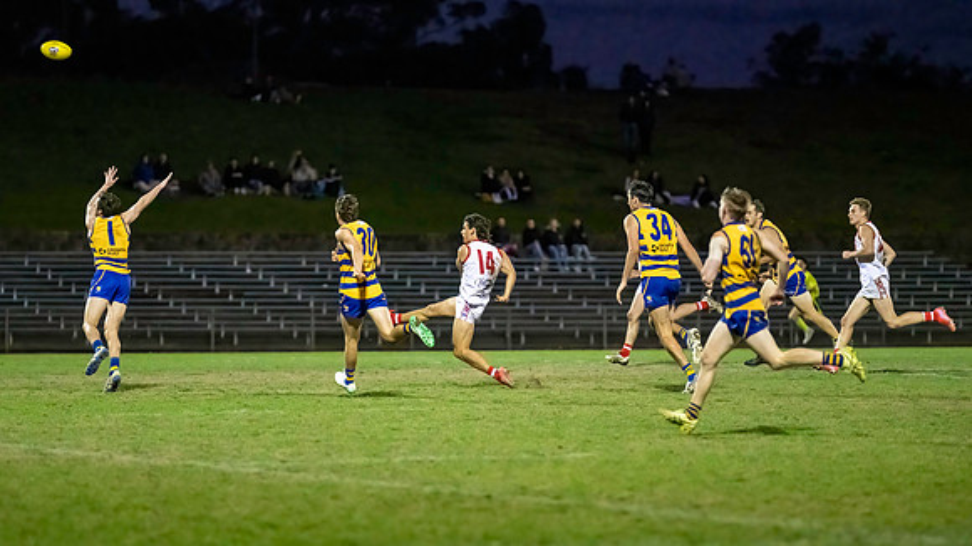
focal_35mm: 212
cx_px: 480
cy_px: 311
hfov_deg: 10.2
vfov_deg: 5.7
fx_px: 5465
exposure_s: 1/1600
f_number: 2.8
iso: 10000
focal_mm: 195
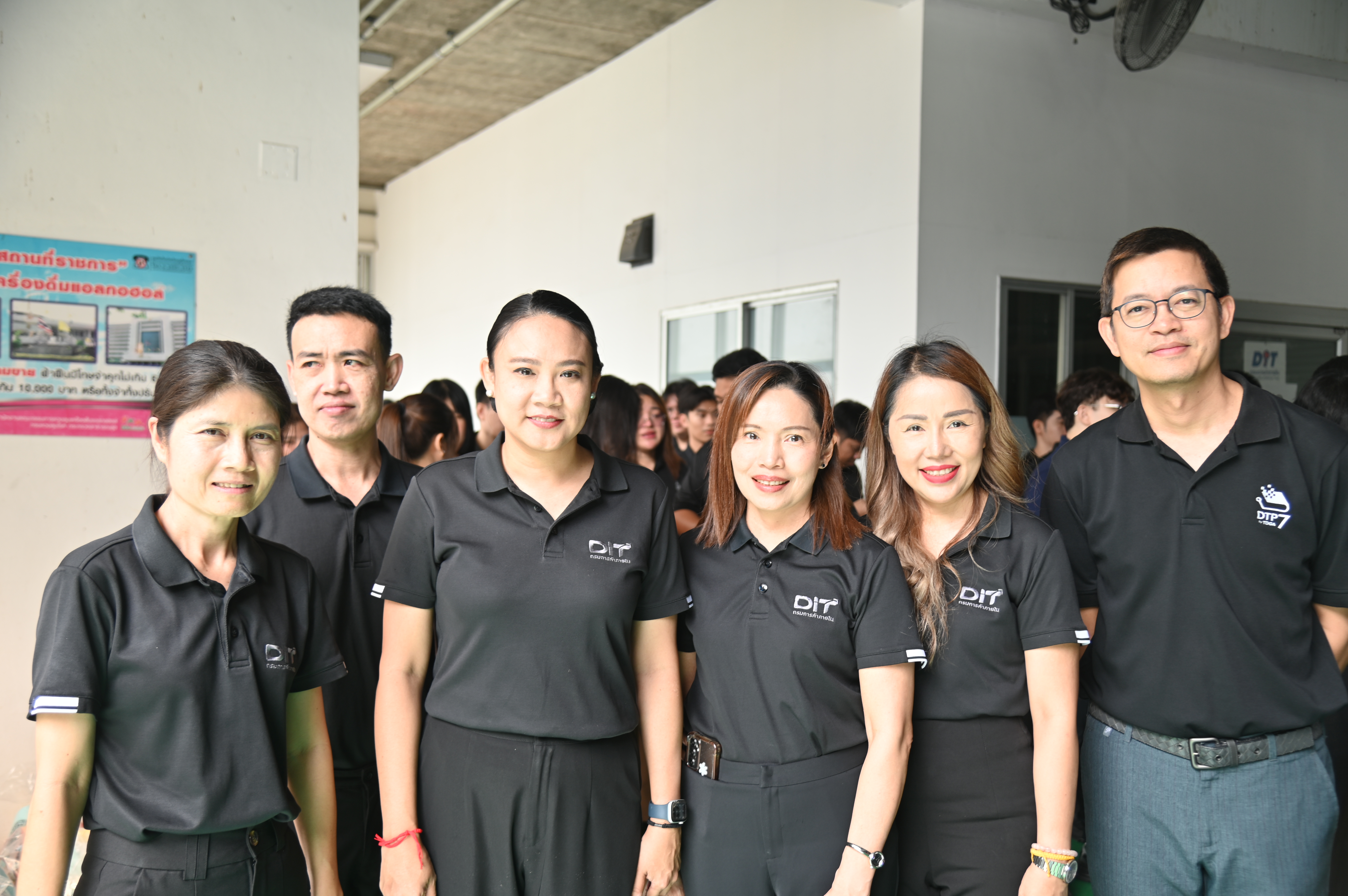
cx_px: 674
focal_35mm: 35
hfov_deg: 54.5
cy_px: 448
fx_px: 1310
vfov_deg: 37.8
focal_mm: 35
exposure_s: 1/80
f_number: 4
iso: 100
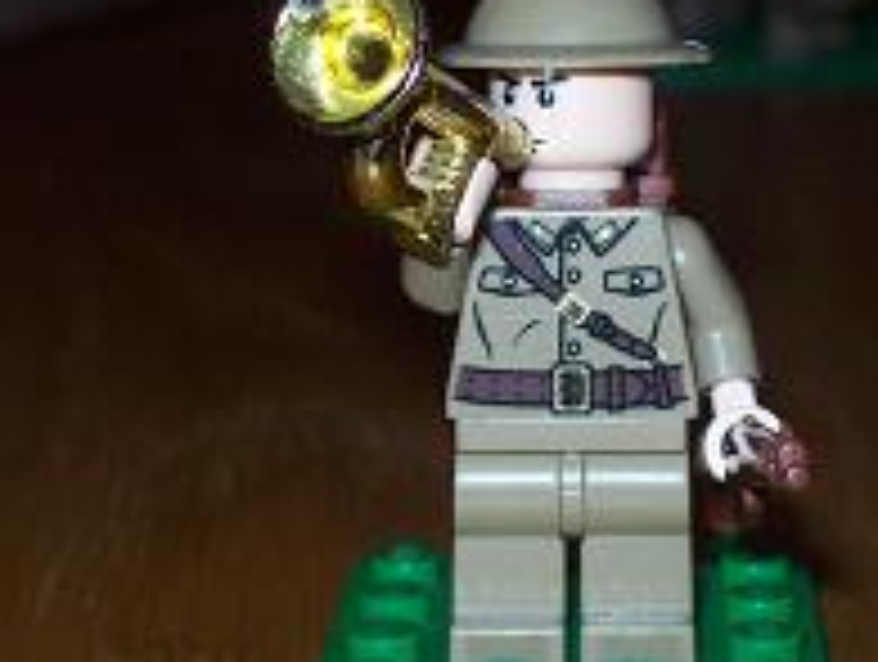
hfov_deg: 17.4
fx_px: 2871
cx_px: 563
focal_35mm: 113
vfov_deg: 13.1
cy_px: 284
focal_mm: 9.4
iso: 80
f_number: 3.4
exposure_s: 1/84.5
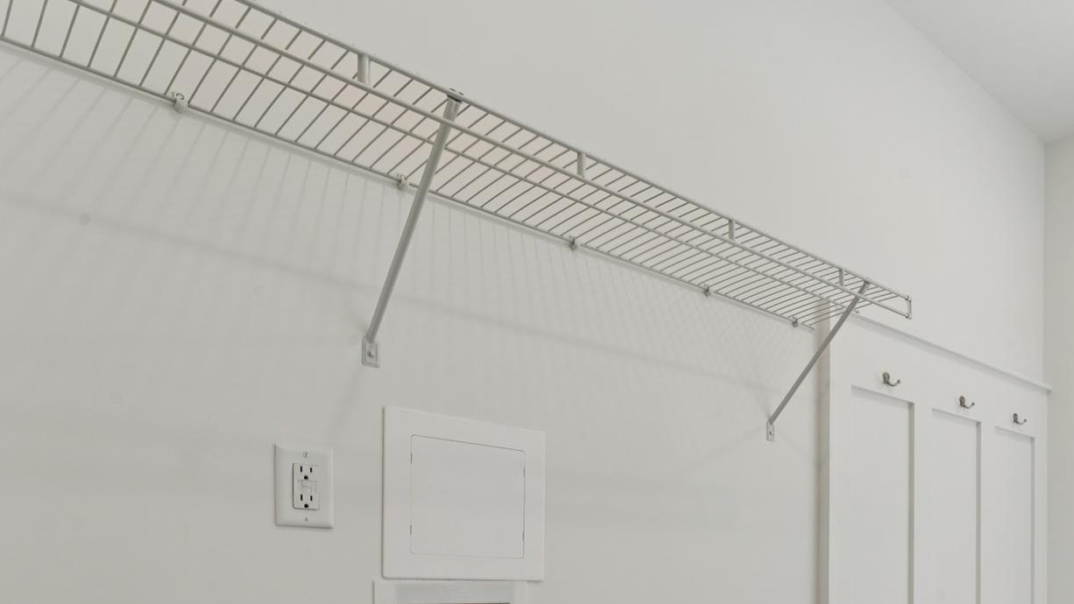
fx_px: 822
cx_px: 863
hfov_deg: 60.8
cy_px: 583
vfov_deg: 36.8
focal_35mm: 29
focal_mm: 16.5
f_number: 13
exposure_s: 1/5
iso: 100
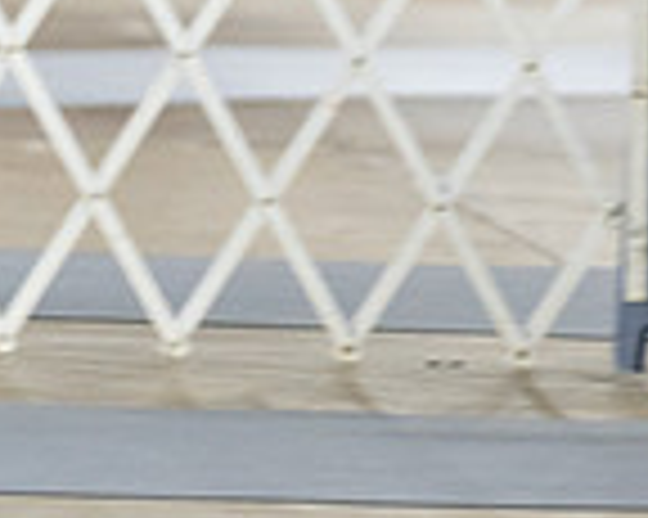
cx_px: 790
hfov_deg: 3.2
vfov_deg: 2.6
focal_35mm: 595
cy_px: -162
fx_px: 11403
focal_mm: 135
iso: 2000
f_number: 2.8
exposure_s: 1/160
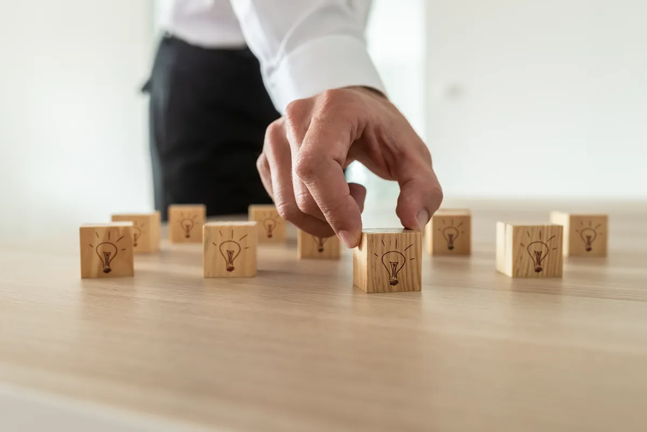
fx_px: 629
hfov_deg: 54.4
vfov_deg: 37.9
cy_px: 216
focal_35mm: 35
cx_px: 324
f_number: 4.5
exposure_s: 1/1.67
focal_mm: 35
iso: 100
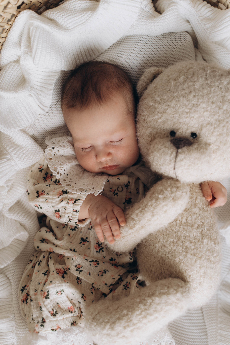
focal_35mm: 37
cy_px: 172
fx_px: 355
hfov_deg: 35.9
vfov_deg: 51.9
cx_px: 115
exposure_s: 1/160
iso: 125
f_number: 2.8
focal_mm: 37
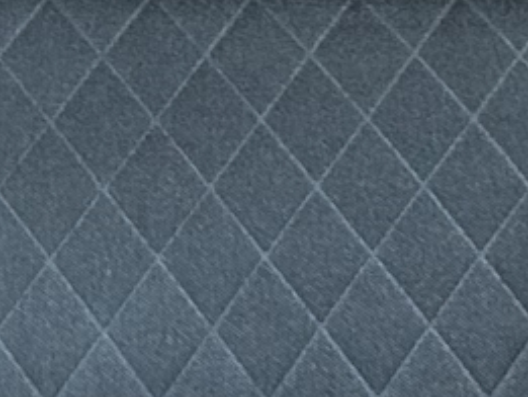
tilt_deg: -32.3
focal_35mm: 201
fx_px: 3067
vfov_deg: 6.3
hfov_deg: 9.8
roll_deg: -1.9
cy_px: -1057
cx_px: 81
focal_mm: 5.7
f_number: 1.5
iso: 100
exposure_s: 1/56
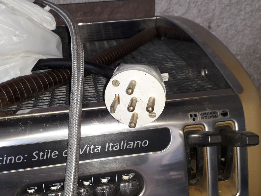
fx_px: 256
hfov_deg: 53.8
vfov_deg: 41.7
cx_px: 114
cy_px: 110
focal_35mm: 34
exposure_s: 1/100
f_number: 1.9
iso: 50
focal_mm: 3.6
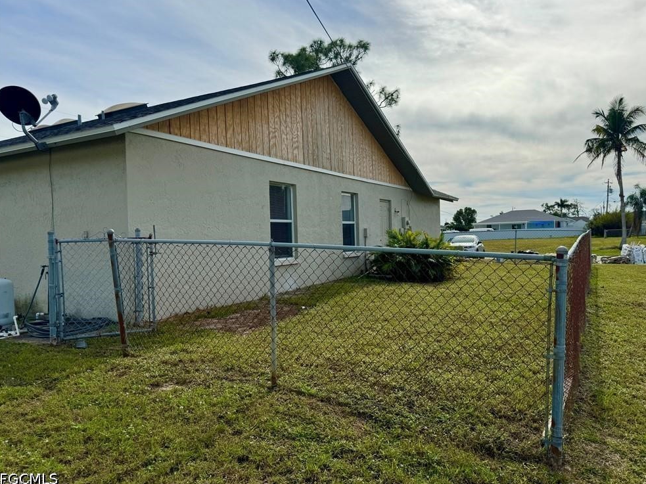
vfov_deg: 54.9
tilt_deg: -1.0
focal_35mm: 25
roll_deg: +1.5
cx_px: 333
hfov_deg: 69.4
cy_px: 238
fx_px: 466
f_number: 1.78
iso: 80
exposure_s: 1/9009
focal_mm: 6.86
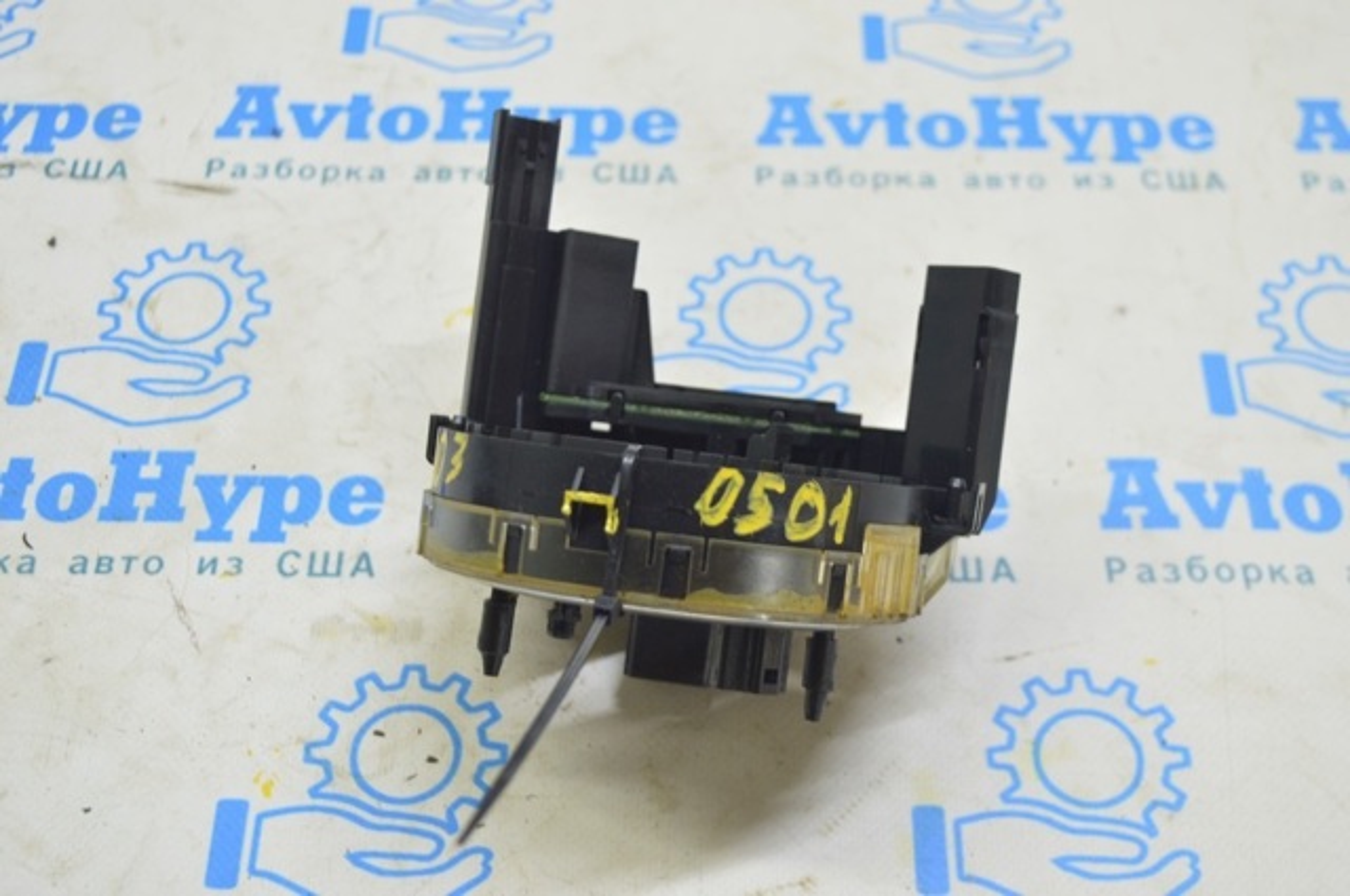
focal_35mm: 51
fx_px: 1910
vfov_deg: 26.4
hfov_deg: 38.9
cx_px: 675
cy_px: 448
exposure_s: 1/20
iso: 400
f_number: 5.6
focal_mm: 34
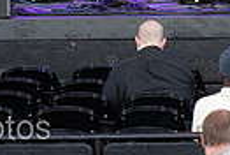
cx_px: 293
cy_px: -151
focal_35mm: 442
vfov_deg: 3.1
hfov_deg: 4.6
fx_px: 2830
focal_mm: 100
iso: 1600
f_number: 4
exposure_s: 1/200
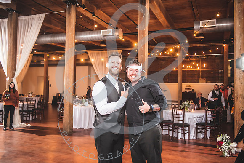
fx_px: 237
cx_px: 122
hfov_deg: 54.4
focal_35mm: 35
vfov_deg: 37.9
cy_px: 82
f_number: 2.8
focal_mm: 35
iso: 1000
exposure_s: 1/200
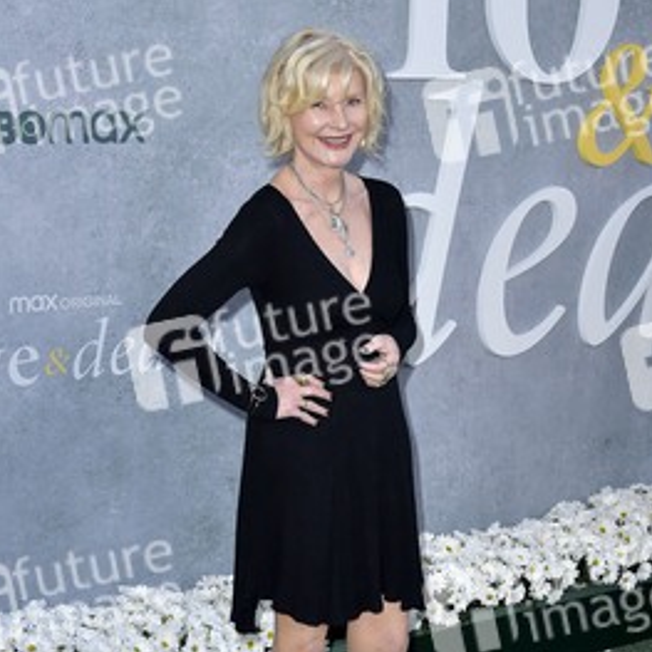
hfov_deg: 30.0
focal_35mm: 57
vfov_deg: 29.6
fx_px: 1215
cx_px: 326
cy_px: 476
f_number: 6.3
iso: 250
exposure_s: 1/250
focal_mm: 44
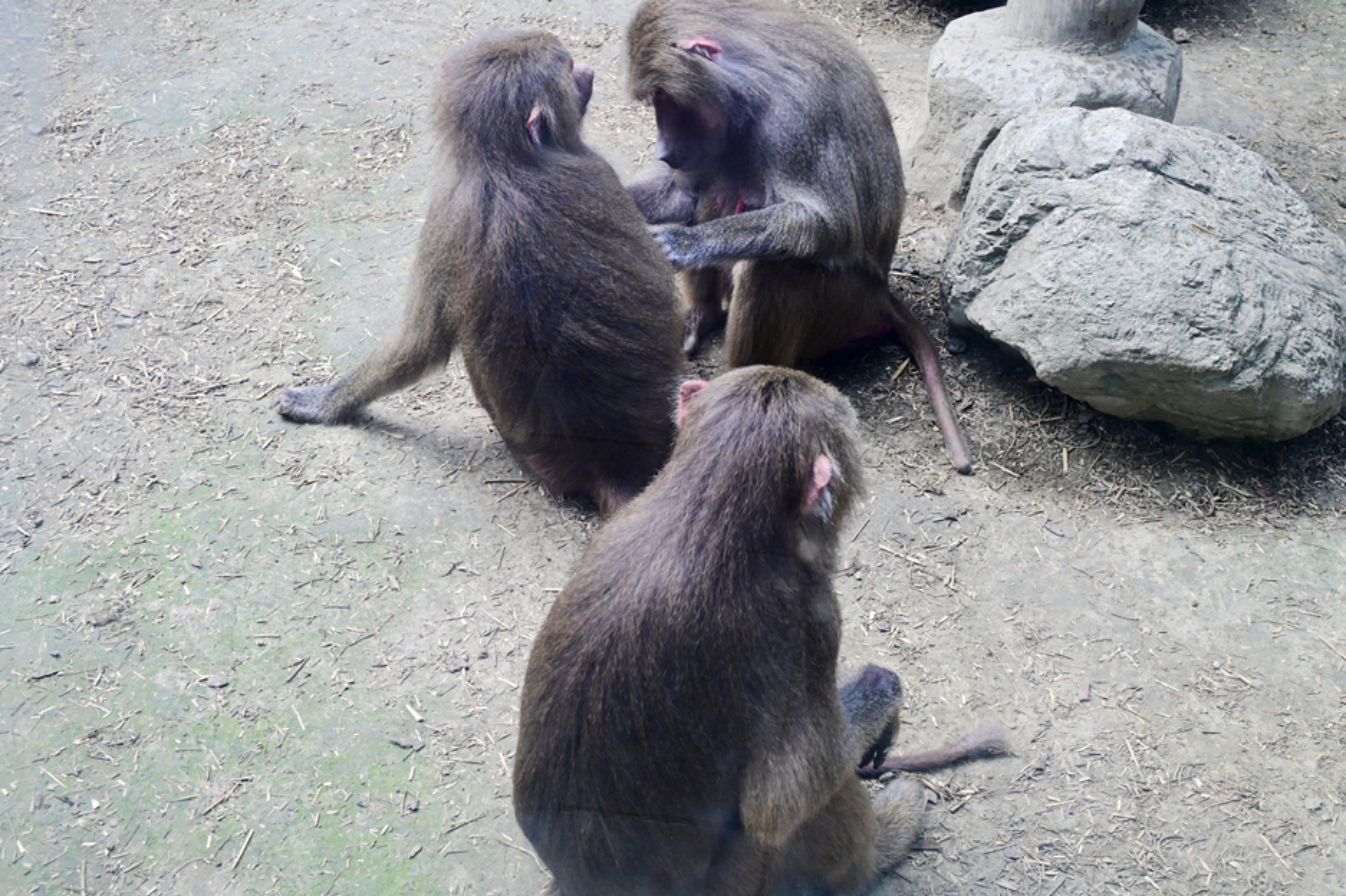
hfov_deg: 46.7
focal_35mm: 42
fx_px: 1556
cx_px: 720
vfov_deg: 32.0
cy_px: 343
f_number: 8
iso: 800
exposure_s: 1/50
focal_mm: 32.5
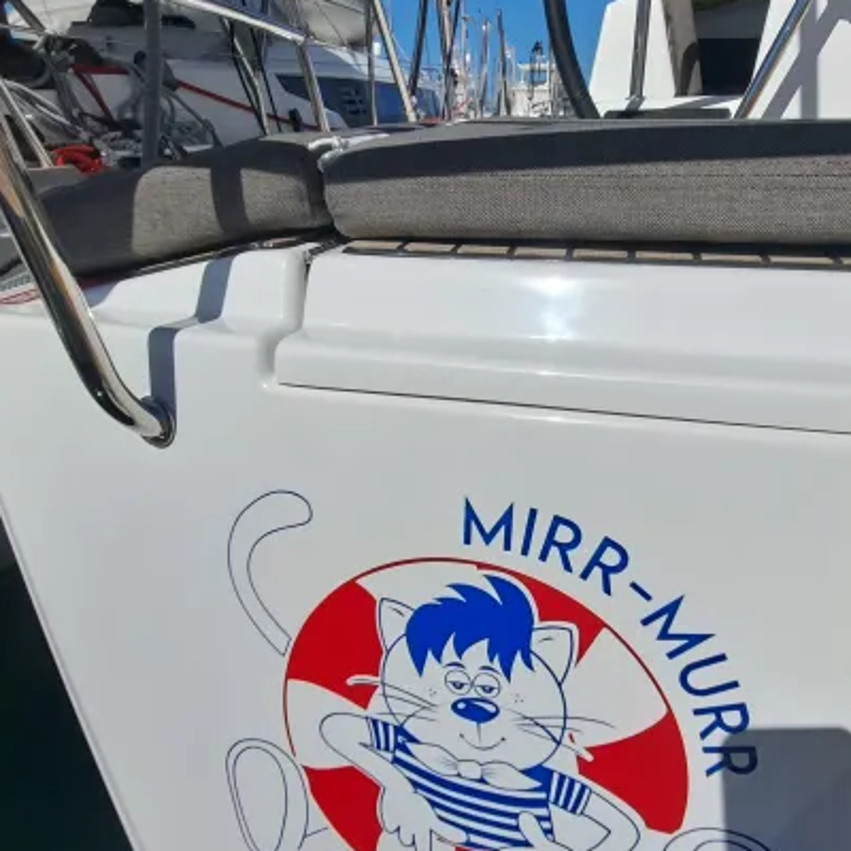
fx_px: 640
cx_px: 483
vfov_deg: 65.3
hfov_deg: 67.0
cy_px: 574
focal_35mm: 23
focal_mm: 1.74
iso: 50
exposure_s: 1/3215
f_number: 2.2
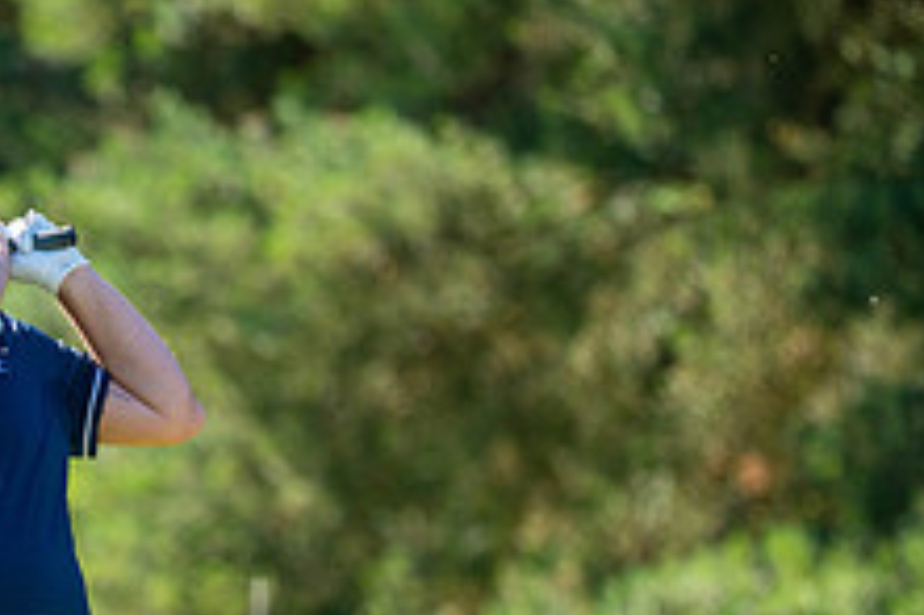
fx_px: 20210
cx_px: -263
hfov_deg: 2.6
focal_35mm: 788
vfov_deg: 1.7
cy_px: 692
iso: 250
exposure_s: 1/1000
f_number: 4.5
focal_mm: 300
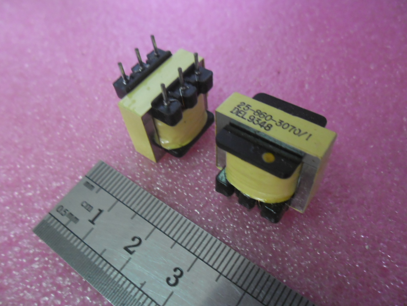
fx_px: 329
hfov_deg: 63.4
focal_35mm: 28
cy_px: 152
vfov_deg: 49.8
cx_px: 204
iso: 400
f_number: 3.5
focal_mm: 4.9
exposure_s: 1/29
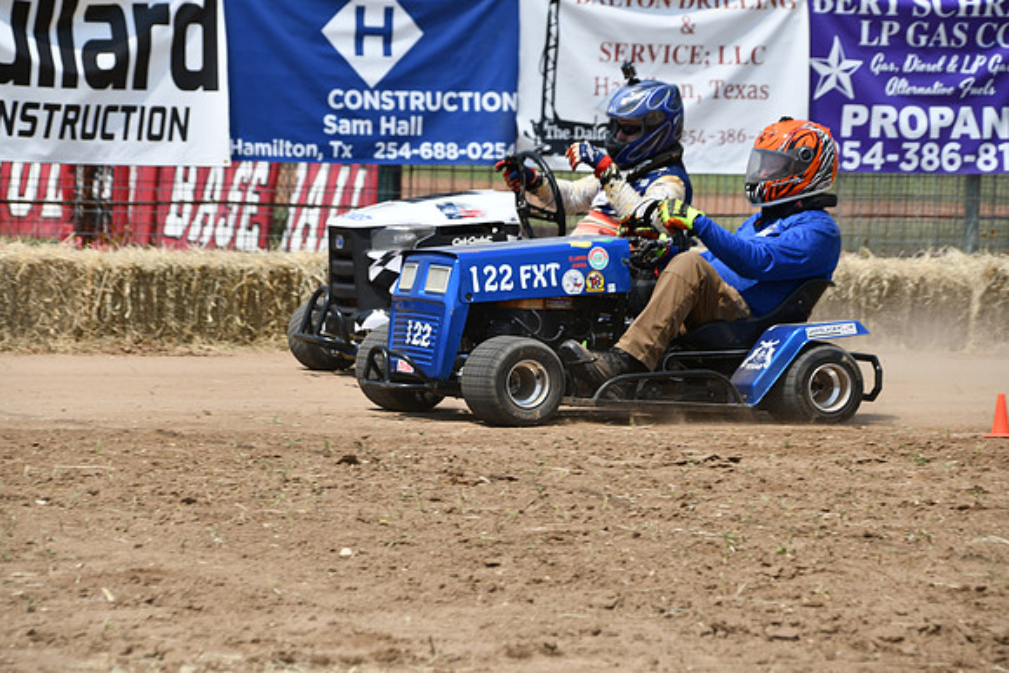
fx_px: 7345
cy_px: 336
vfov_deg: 5.2
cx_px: 504
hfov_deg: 7.9
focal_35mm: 262
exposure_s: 1/500
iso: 125
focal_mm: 175
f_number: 8
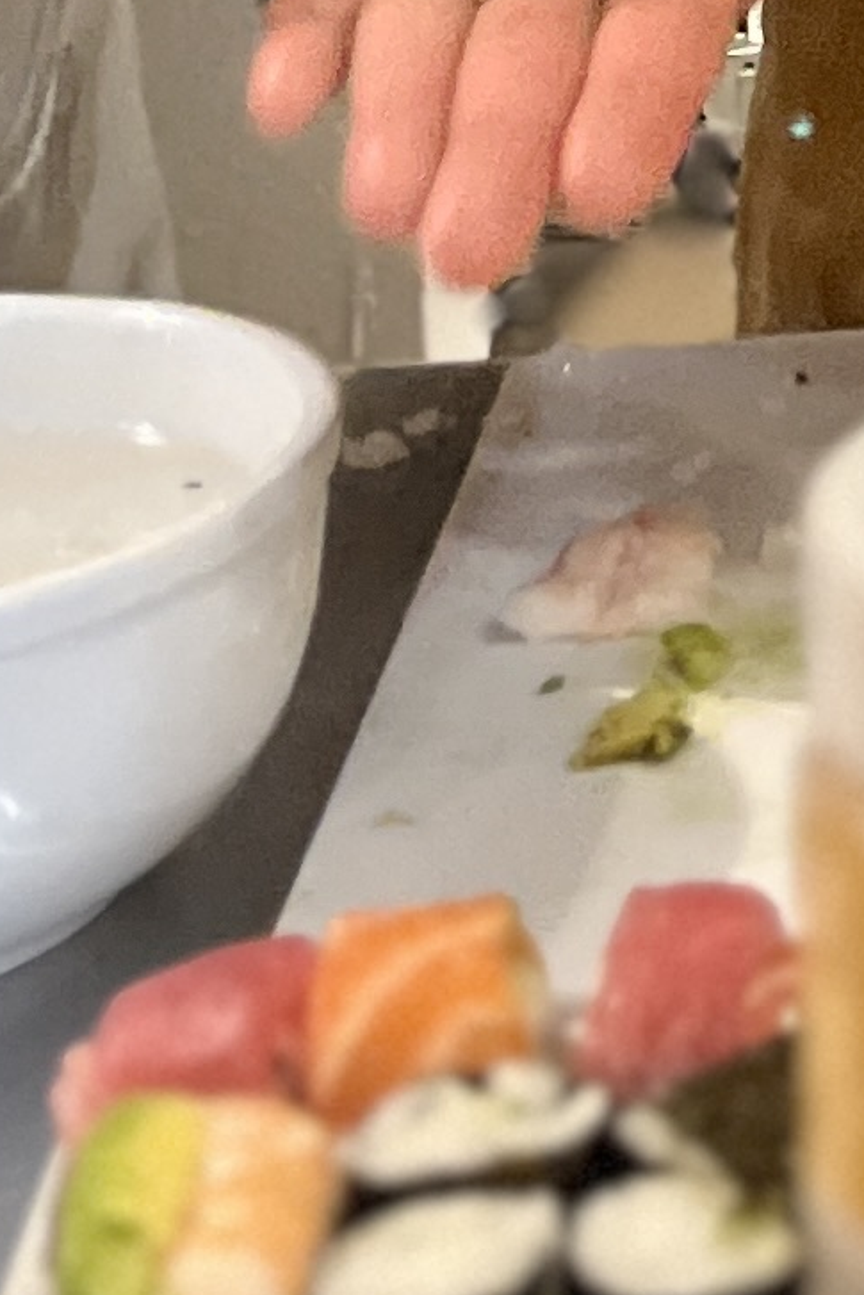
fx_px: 5397
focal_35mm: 150
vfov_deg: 11.7
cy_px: -1587
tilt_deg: +0.0
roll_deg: +2.1
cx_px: 1956
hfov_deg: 8.5
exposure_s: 1/60
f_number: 1.6
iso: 500
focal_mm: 5.1
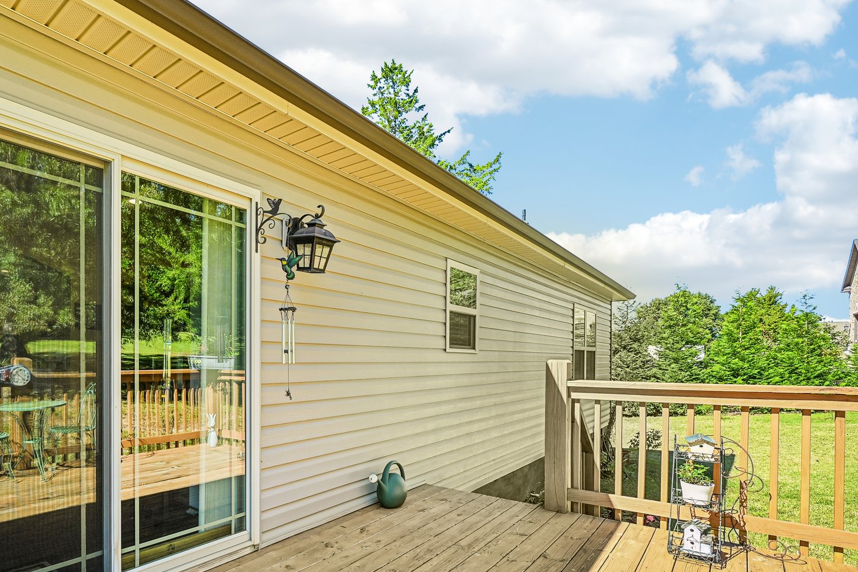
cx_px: 261
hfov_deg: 80.1
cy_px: 365
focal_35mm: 20
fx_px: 477
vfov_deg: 60.9
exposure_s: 1/60
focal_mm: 14
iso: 100
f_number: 8
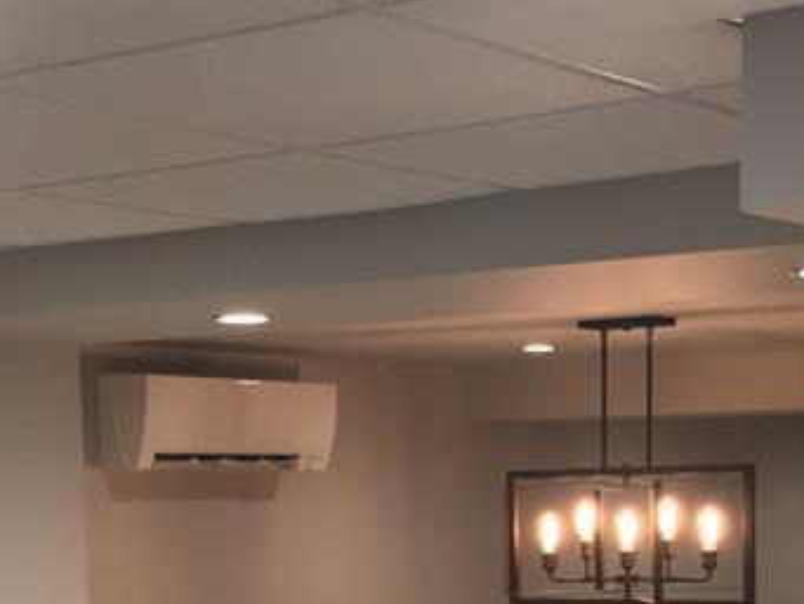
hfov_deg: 22.5
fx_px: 2021
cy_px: 755
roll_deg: +0.9
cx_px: 453
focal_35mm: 87
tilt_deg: -8.4
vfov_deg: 16.2
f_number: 2.2
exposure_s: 1/30
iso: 64
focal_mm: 4.15
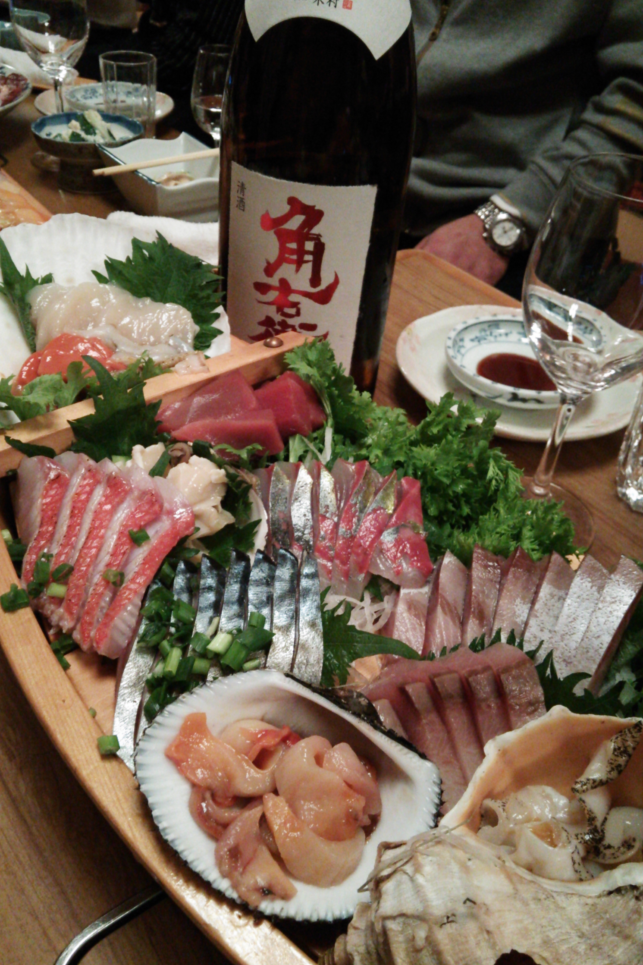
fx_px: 804
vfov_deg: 61.9
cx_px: 330
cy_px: 471
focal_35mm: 30
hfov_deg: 43.6
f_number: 2.5
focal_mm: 4.21
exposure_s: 1/20
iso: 640
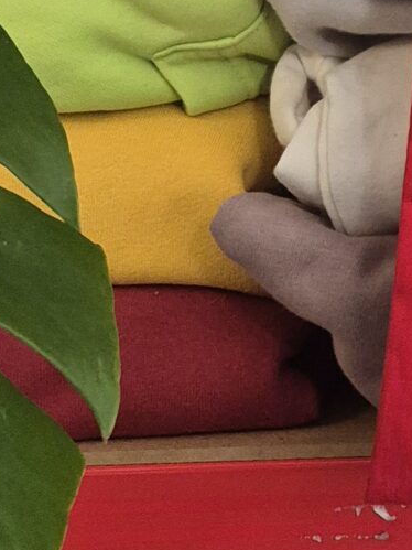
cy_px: -342
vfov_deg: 15.1
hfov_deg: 10.7
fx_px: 1873
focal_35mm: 118
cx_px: 997
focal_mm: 5.4
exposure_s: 1/100
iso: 500
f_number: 1.8
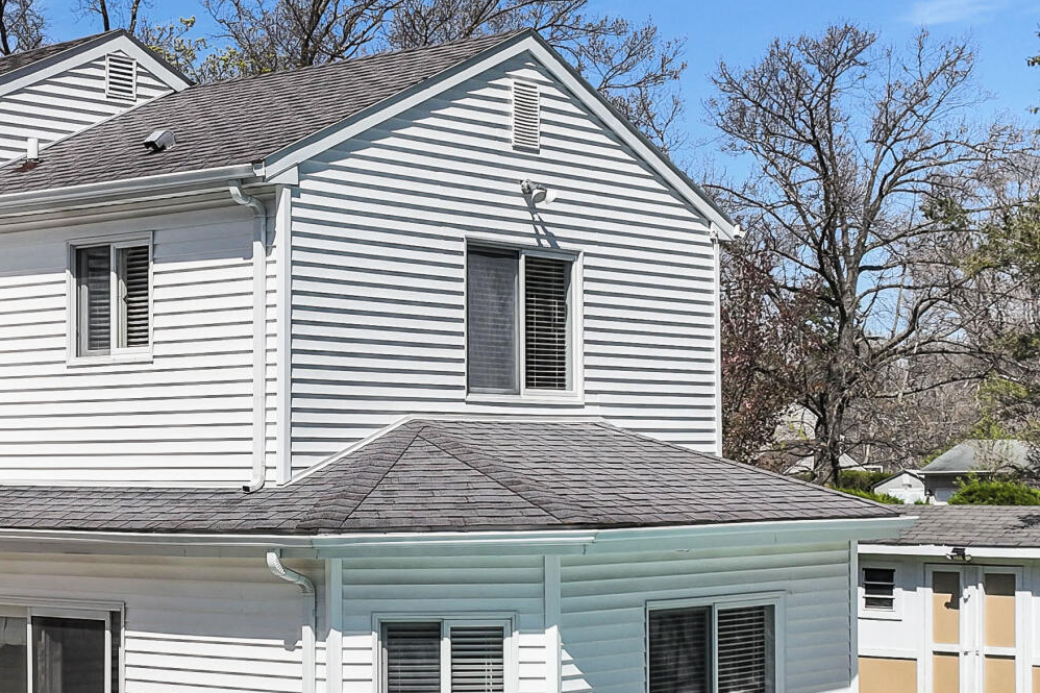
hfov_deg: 26.6
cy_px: 485
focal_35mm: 75
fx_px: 2166
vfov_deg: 18.1
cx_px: 233
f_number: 2.8
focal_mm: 12.29
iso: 120
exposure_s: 1/3200
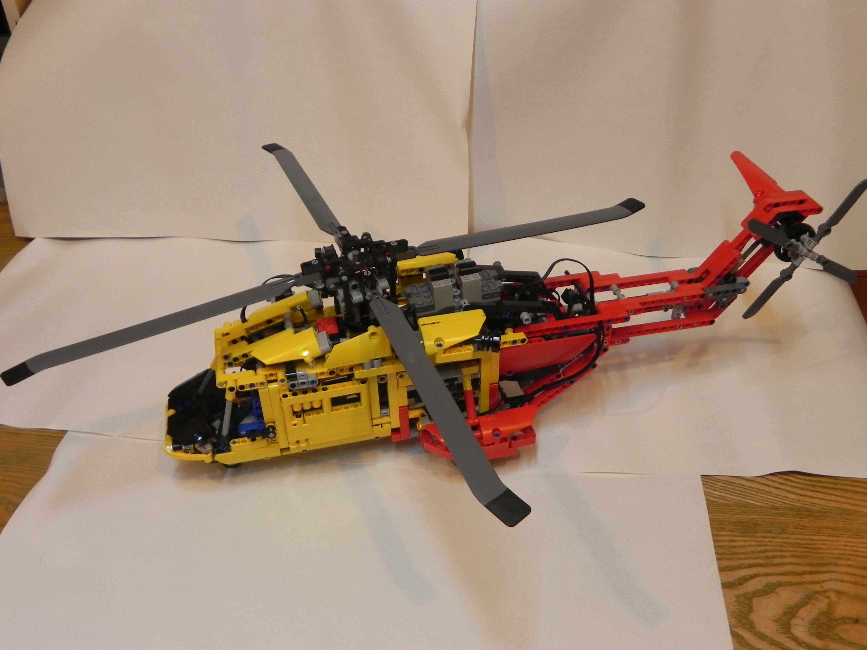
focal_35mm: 33
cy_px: 325
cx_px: 434
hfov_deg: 55.4
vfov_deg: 42.9
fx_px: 827
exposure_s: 1/30
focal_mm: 5.9
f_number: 2.8
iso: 174
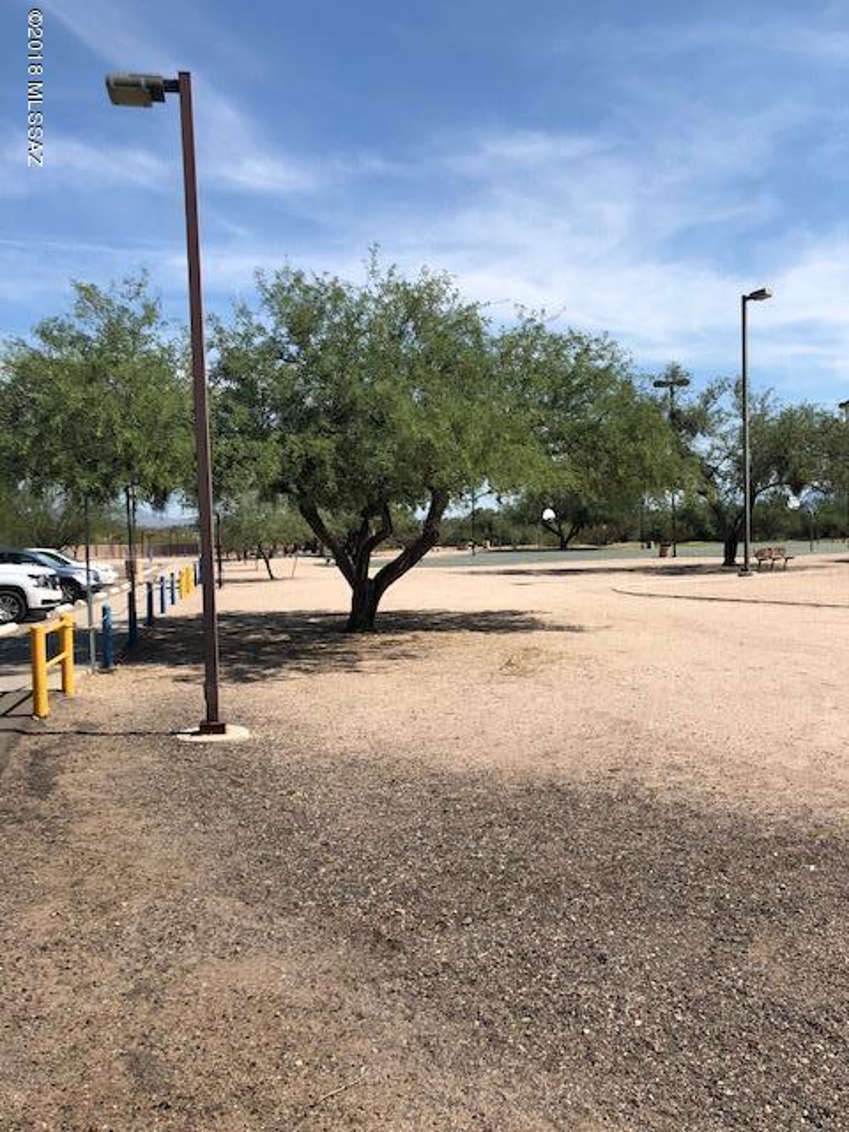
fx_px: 916
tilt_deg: -0.6
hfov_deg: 49.7
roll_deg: +1.9
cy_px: 566
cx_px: 424
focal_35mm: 28
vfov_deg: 63.4
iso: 20
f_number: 1.8
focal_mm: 4
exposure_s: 1/2433
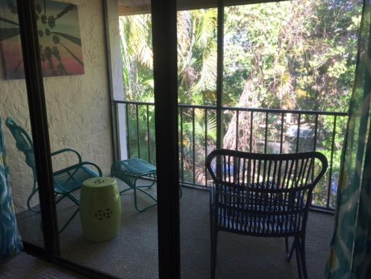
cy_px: 140
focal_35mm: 29
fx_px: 311
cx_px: 186
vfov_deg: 48.2
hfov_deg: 61.7
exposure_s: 1/40
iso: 25
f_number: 2.2
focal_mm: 4.15
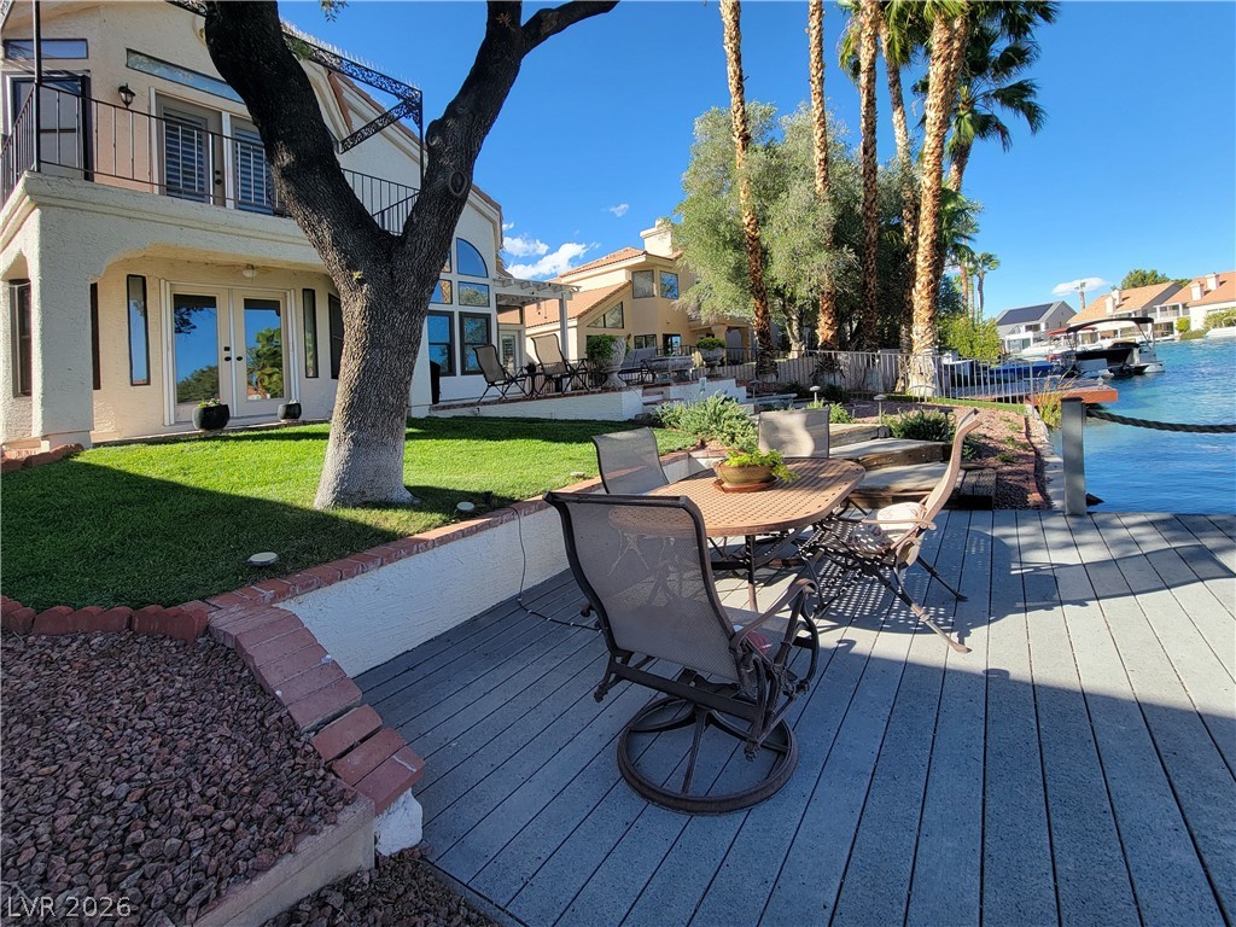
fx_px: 464
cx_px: 618
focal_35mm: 13
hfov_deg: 106.2
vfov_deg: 89.9
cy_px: 464
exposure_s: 1/692
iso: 50
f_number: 2.2
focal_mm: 2.2
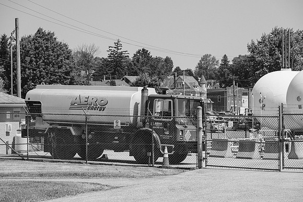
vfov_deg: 12.3
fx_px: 941
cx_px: 152
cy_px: 101
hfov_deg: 18.3
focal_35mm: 112
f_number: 8
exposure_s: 1/500
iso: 160
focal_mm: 110
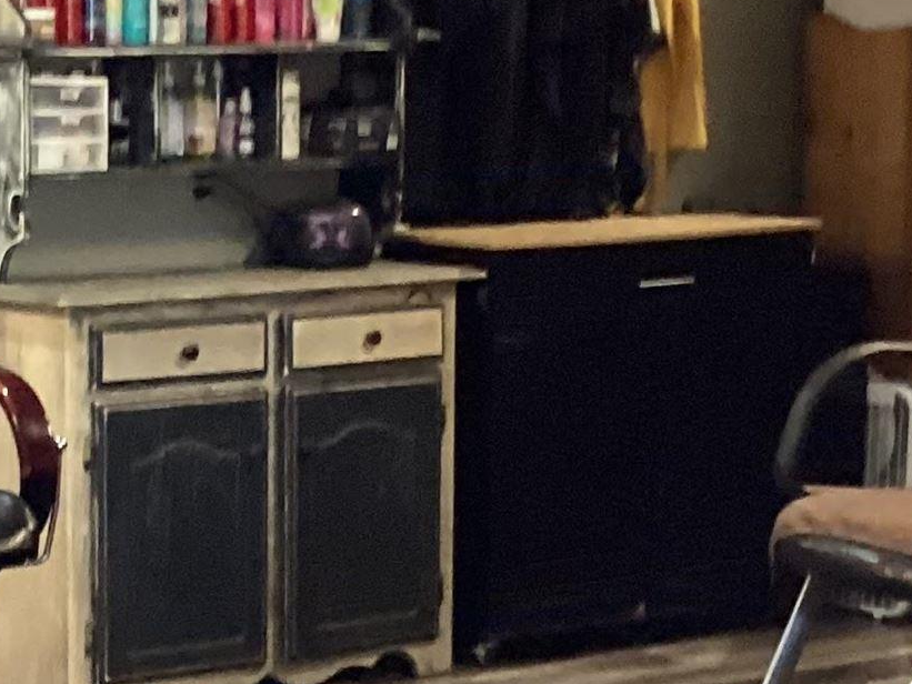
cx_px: 74
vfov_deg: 12.7
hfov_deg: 16.7
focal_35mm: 116
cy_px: 516
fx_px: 3057
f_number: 2.4
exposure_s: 1/40
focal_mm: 3.3
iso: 400
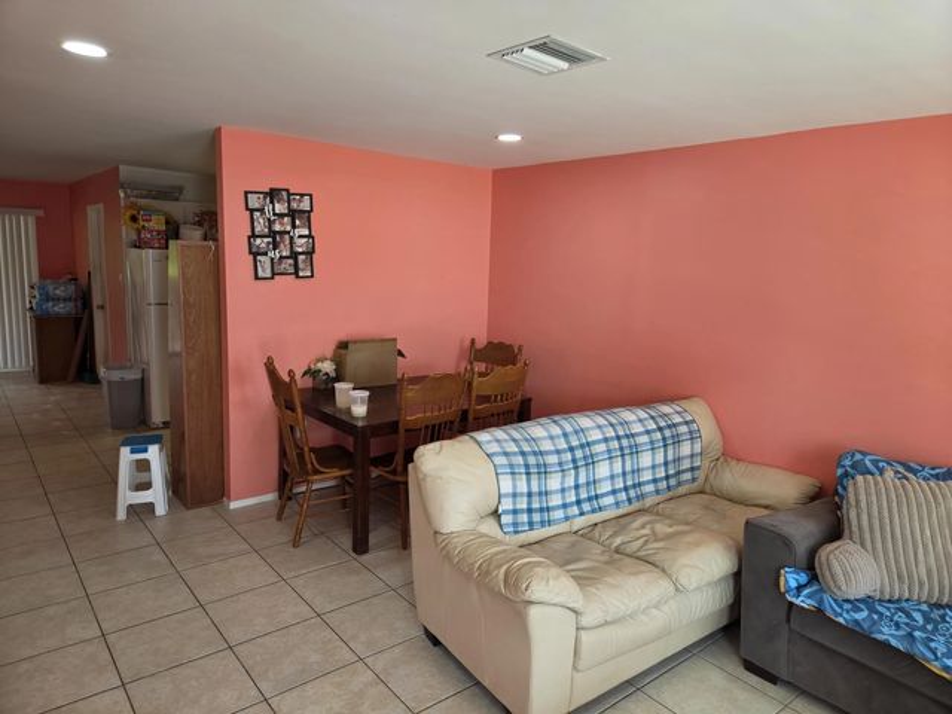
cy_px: 357
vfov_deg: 58.9
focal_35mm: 23
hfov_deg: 73.9
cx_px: 476
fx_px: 633
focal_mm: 5.4
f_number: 1.8
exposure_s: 1/120
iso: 100
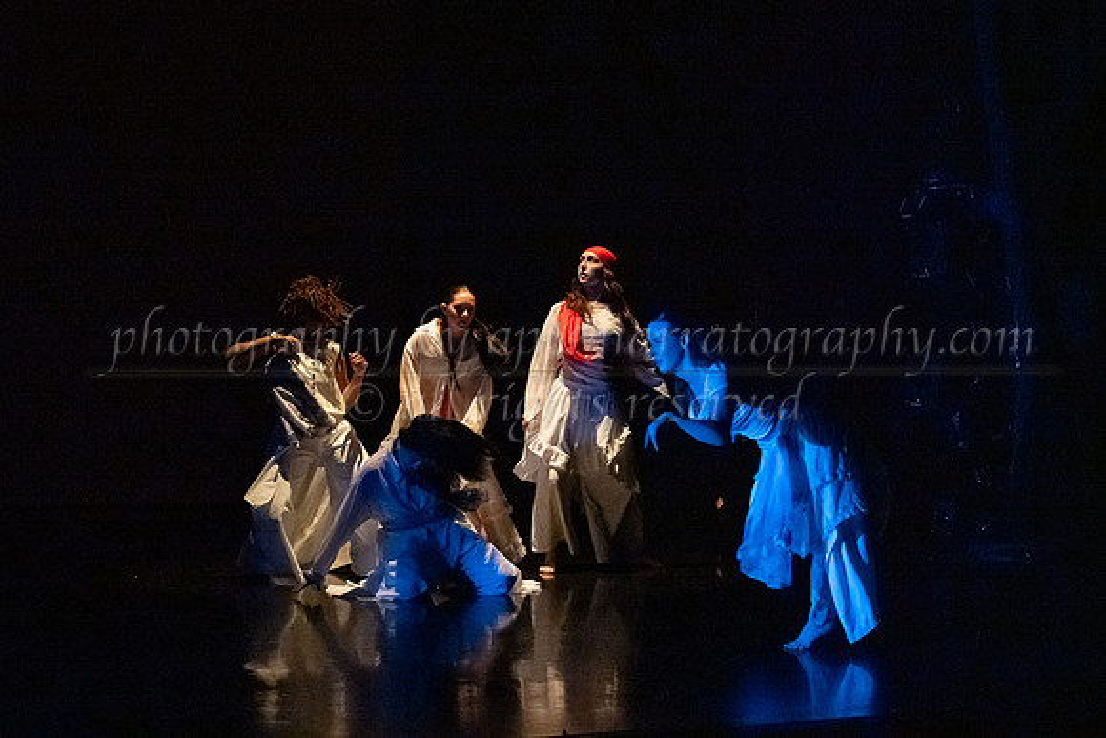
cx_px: 596
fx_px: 2312
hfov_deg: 26.9
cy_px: 311
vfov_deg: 18.1
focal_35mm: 75
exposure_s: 1/320
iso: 6400
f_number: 3.5
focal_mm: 65
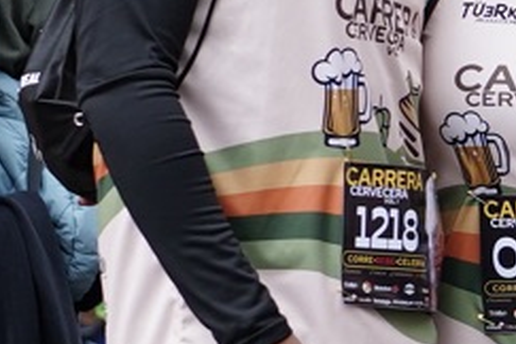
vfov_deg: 3.0
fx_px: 6607
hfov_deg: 4.4
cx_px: 964
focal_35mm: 461
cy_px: 367
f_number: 3.5
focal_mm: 70
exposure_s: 1/1600
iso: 640
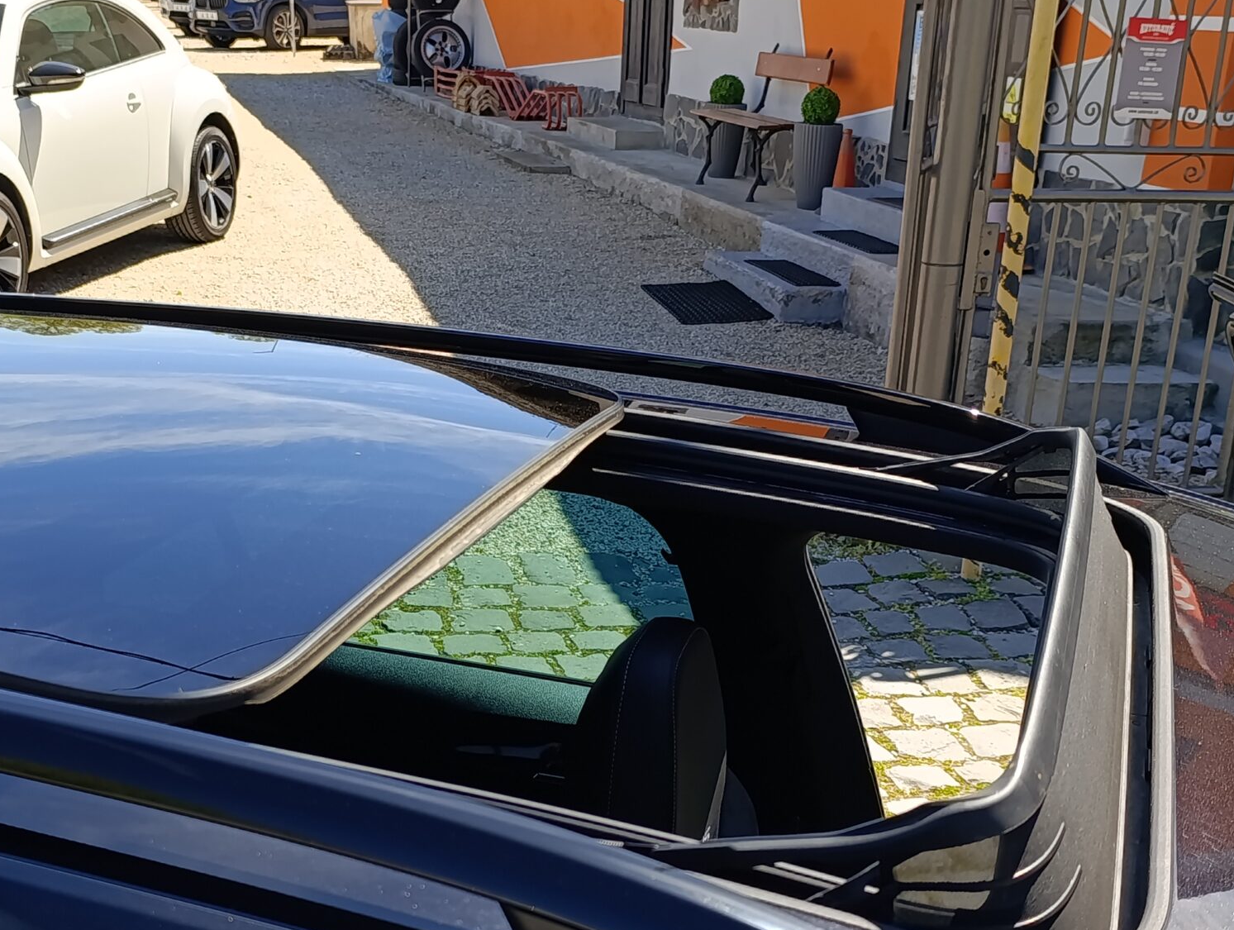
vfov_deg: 29.7
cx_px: 575
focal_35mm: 48
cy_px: 740
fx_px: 1714
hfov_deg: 39.6
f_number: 1.6
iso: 50
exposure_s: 1/338
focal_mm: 6.14
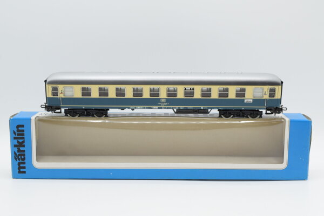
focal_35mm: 52
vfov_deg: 25.8
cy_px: 108
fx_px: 473
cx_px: 162
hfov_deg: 37.8
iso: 400
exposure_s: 1/200
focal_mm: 35
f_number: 8
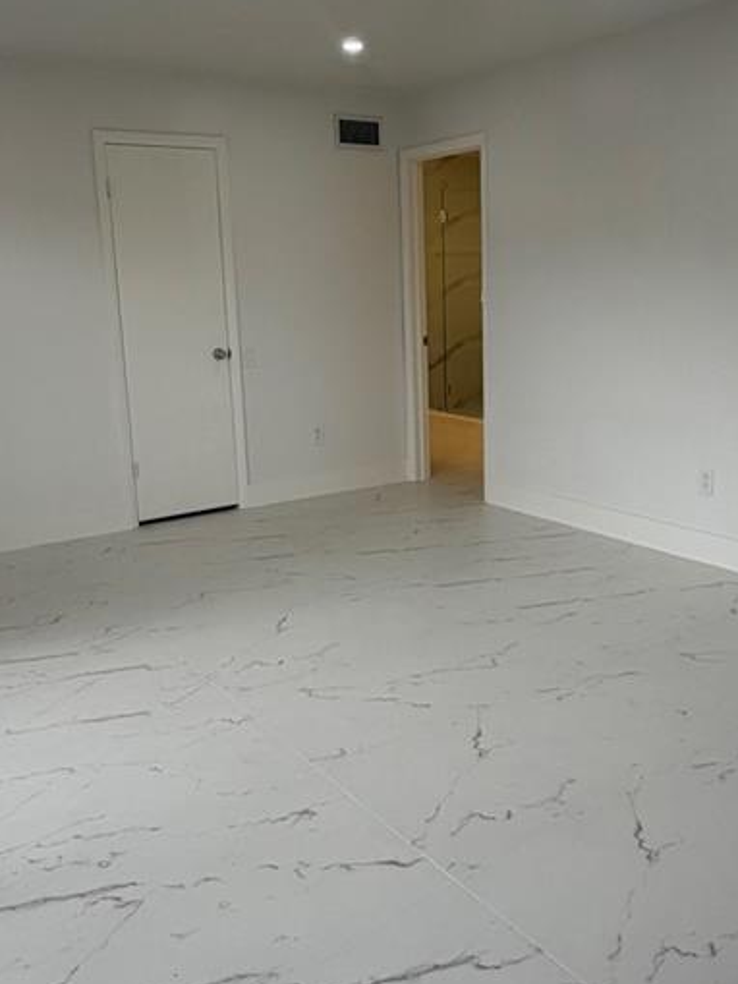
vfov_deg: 55.3
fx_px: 938
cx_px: 390
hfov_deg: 42.9
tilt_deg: -12.7
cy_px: 470
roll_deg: +2.1
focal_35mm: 33
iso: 80
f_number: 2.2
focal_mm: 2.22
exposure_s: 1/121
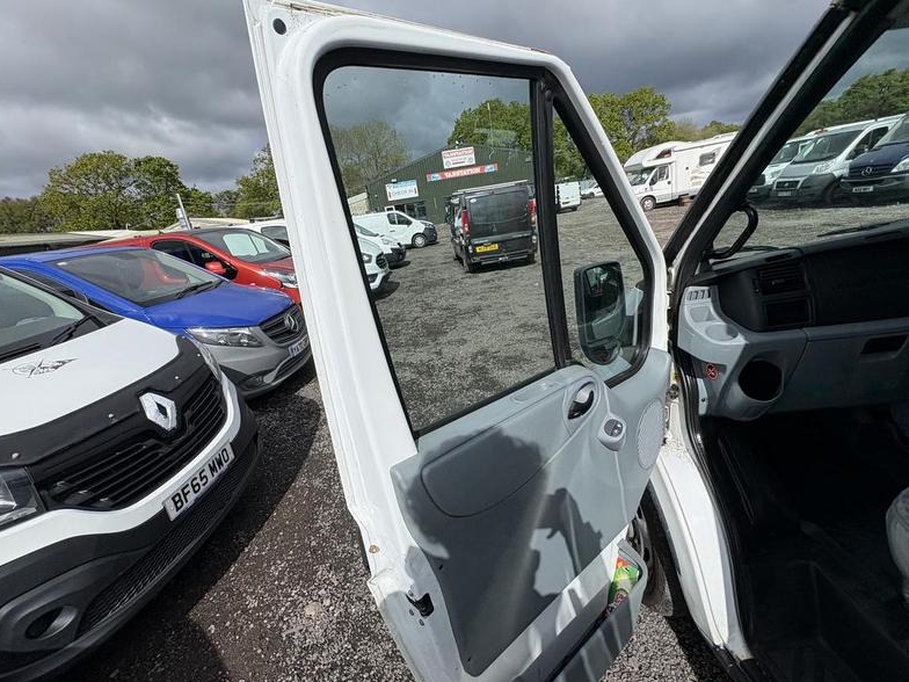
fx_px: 420
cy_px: 353
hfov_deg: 94.5
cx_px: 452
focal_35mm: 16
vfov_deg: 78.1
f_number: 2.2
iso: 50
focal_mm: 2.22
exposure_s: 1/2674
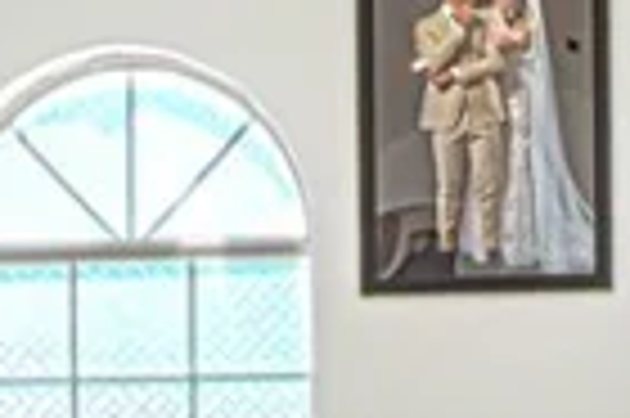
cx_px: 374
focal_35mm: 132
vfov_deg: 10.2
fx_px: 2307
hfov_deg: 15.5
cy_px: 544
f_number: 16
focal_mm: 12
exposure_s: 1/10
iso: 80
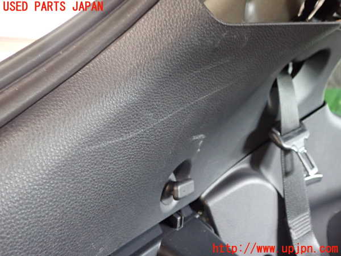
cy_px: 128
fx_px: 315
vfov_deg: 44.2
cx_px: 170
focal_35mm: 32
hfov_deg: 56.8
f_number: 2.4
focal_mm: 5.79
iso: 800
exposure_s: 1/30
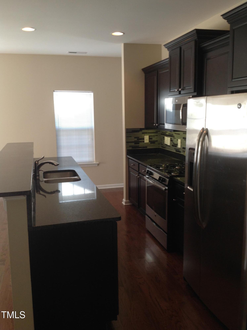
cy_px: 165
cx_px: 124
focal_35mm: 35
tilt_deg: -7.9
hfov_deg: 40.6
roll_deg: +0.4
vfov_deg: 52.7
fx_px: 334
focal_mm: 4.28
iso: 64
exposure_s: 1/40
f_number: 2.4
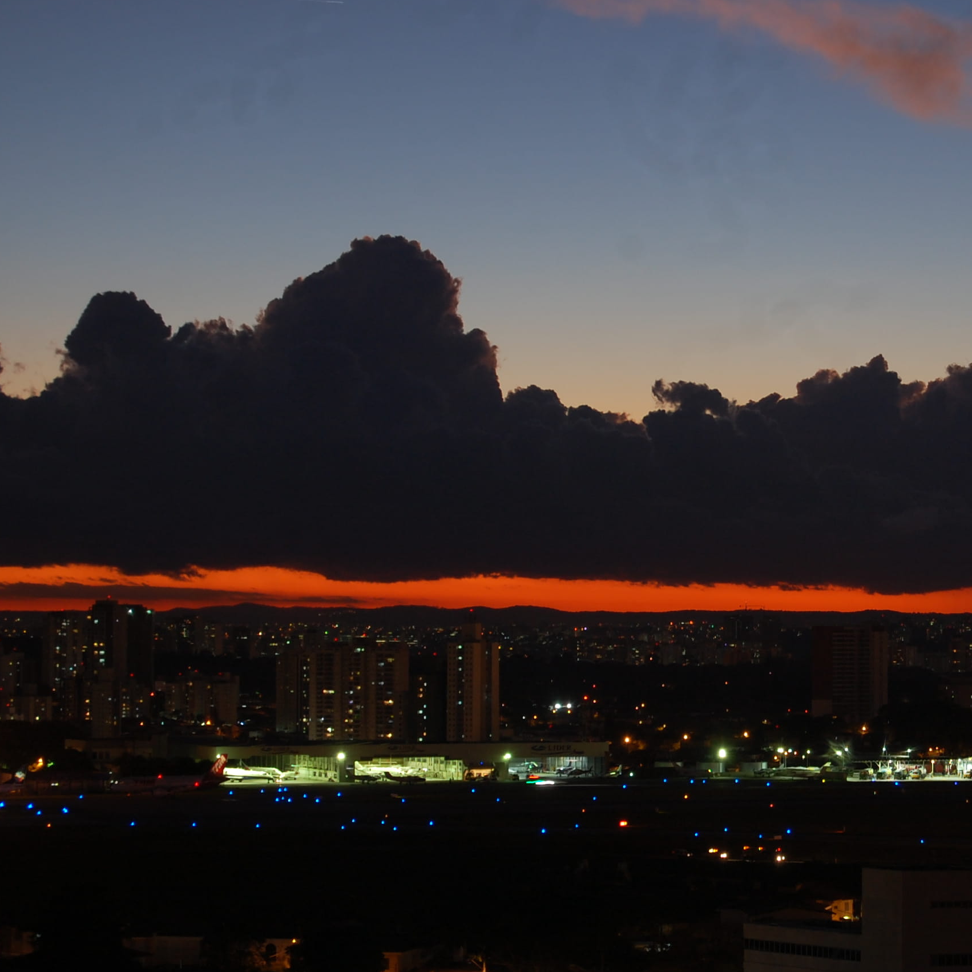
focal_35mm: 124
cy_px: 535
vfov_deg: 14.1
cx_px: 732
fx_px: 3931
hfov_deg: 14.0
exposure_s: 1
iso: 200
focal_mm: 55
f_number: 5.6
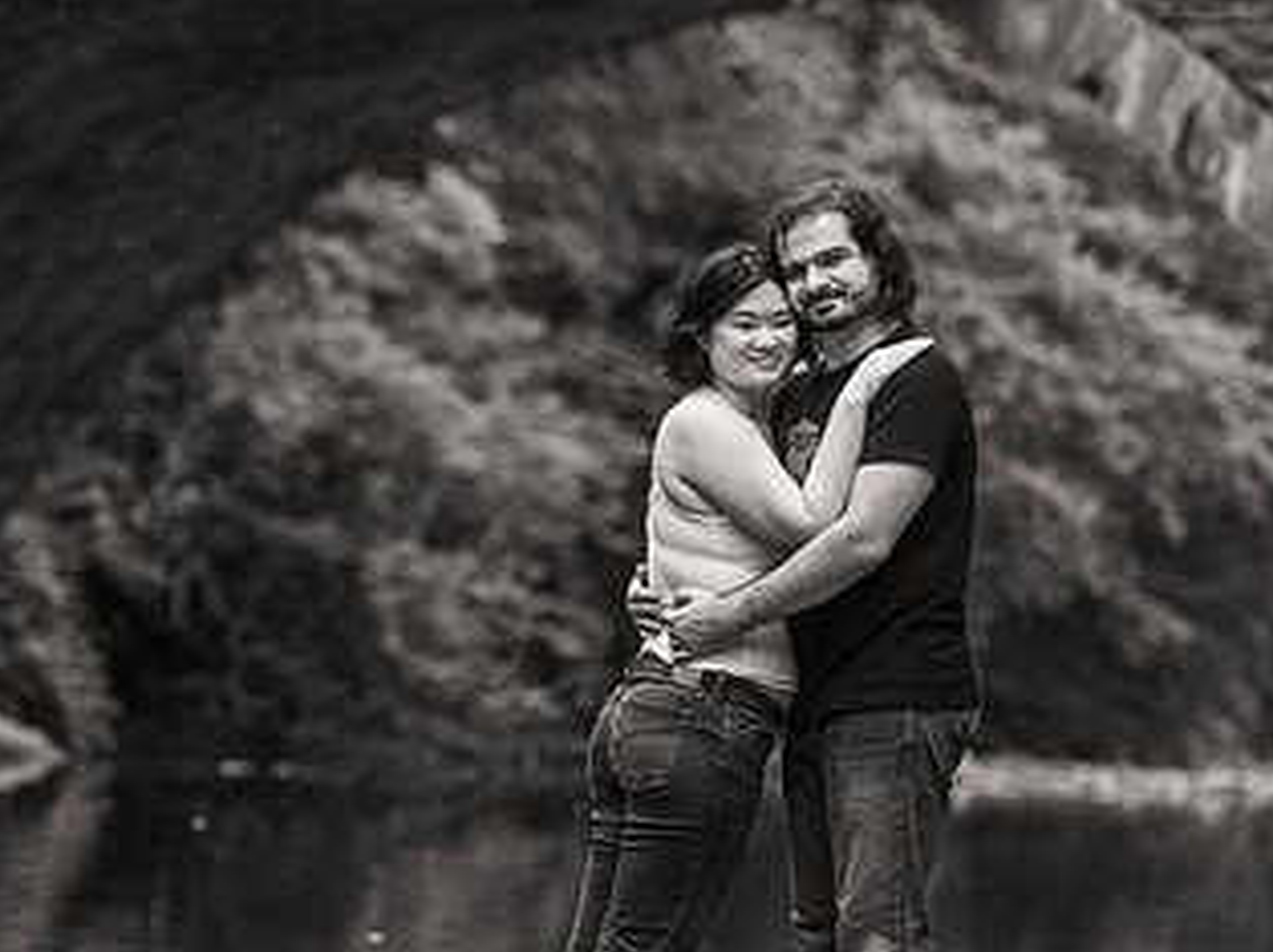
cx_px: 646
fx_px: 7460
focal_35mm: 203
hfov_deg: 9.8
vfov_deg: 7.3
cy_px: 413
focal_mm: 102
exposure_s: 1/640
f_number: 2.8
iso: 1600
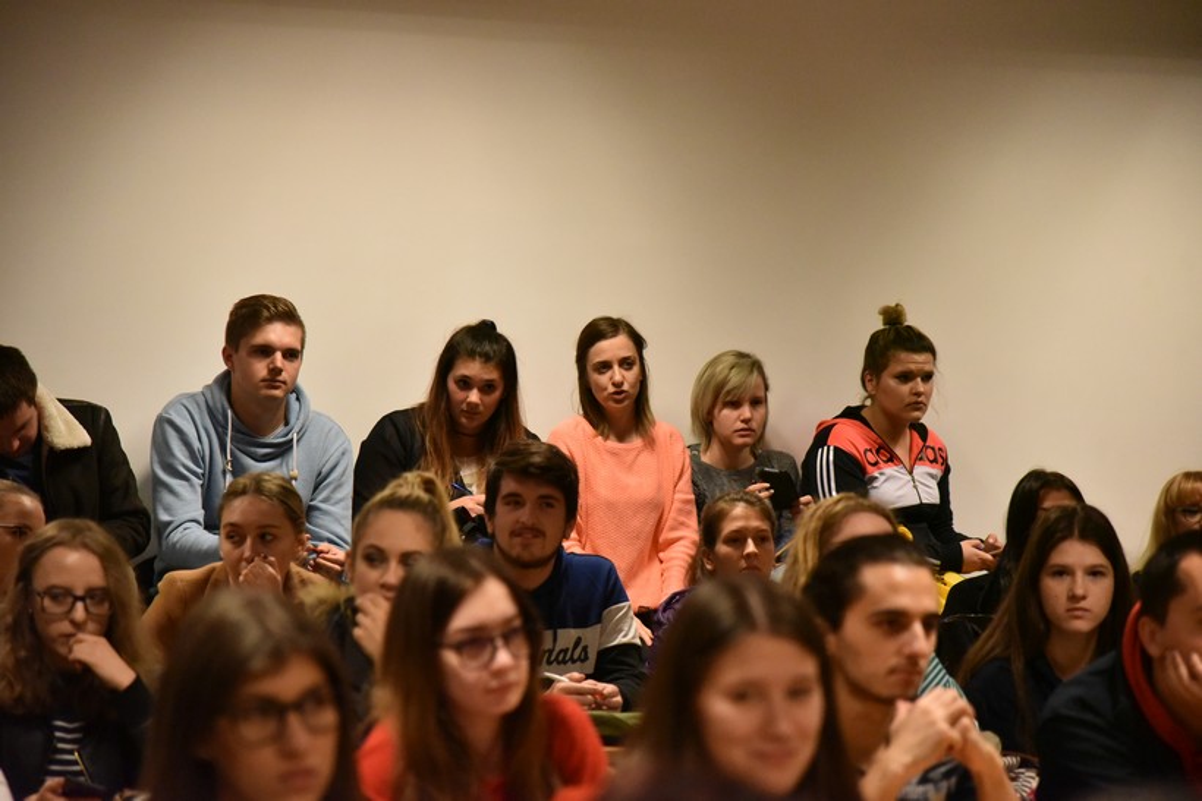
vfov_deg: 11.4
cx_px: 601
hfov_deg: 17.1
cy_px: 400
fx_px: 4007
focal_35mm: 120
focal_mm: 120
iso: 10000
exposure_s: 1/640
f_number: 4
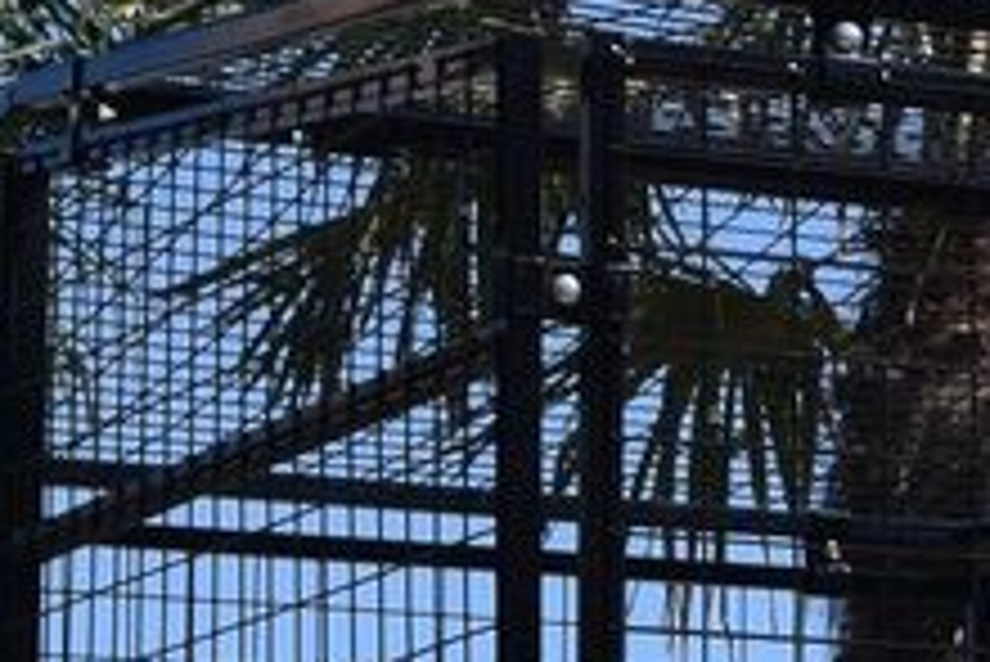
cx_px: 2264
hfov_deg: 7.6
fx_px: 6980
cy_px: 1464
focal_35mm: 254
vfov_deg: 5.3
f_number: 10
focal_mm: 23
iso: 200
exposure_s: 1/400
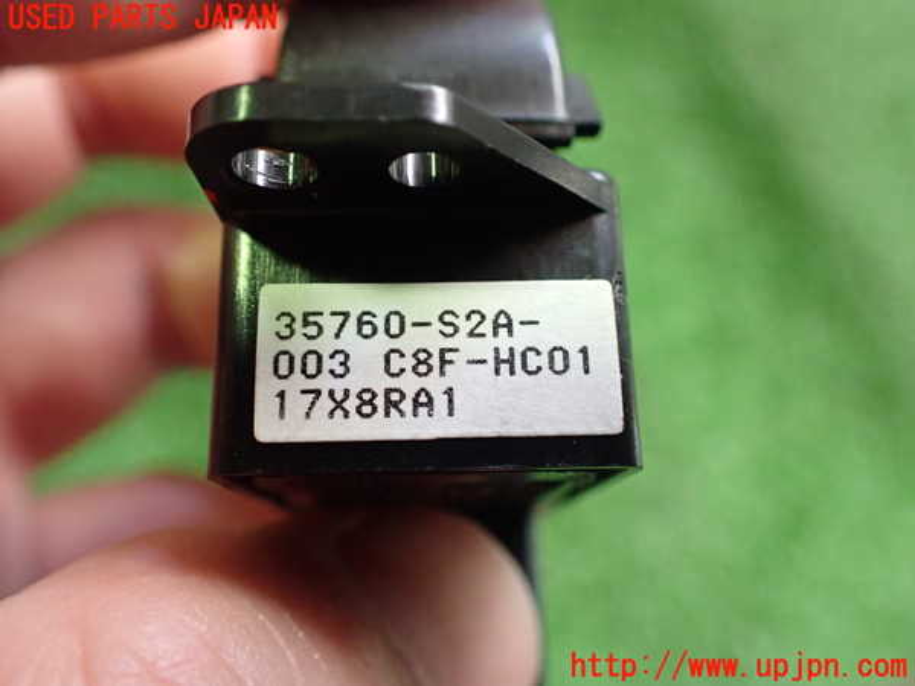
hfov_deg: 60.0
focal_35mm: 30
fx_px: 793
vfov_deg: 46.8
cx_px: 458
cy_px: 343
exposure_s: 1/80
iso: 800
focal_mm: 5.4
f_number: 2.3
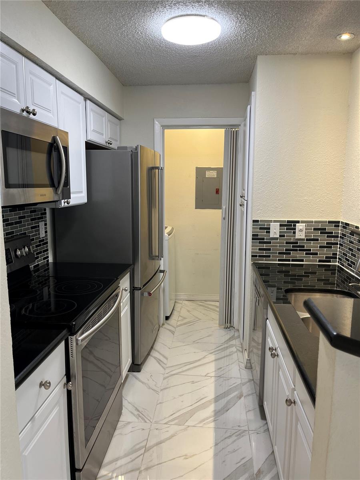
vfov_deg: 67.3
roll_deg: +0.1
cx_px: 180
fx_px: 361
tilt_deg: -9.1
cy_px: 240
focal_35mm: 26
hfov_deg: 53.1
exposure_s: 1/60
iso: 64
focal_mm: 5.1
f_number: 1.6
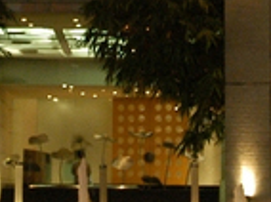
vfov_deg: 8.1
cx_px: 94
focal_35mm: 179
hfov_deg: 11.1
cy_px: -111
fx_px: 1399
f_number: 2.8
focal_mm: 22
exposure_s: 1/30
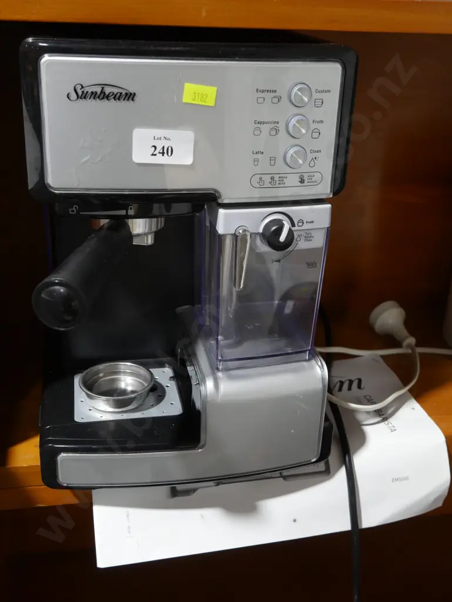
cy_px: 301
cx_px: 226
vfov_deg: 46.8
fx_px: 696
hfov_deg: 36.0
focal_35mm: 40
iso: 800
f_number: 4.5
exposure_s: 1/60
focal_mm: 20
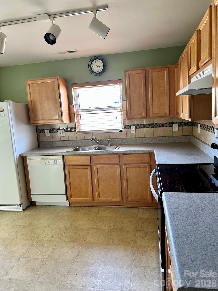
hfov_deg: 56.8
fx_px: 202
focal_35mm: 24
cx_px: 109
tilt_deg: -7.8
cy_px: 146
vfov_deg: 71.6
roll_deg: -0.3
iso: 320
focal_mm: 6.86
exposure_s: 1/60
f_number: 1.78
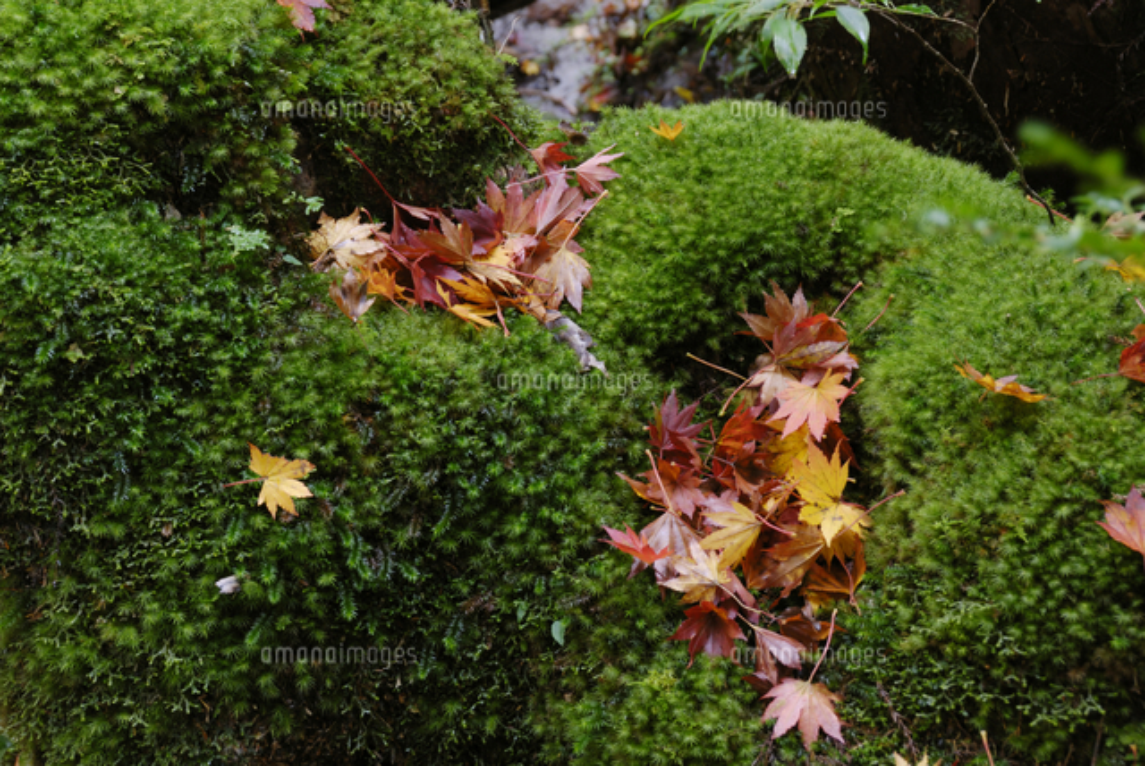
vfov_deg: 13.1
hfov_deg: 19.4
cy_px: 383
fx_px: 3343
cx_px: 572
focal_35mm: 105
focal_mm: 70
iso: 100
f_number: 11
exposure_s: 4.5
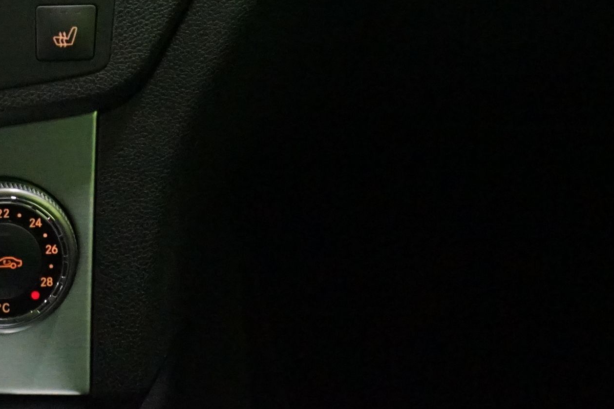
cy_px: -168
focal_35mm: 166
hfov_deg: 12.0
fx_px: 2831
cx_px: -184
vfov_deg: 8.1
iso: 6400
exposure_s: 1/20
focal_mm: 53
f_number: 5
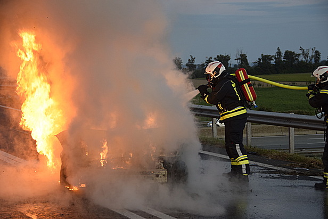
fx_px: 888
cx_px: 164
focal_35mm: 98
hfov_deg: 20.9
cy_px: 110
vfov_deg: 14.0
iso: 1000
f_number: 5
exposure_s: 1/125
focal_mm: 65
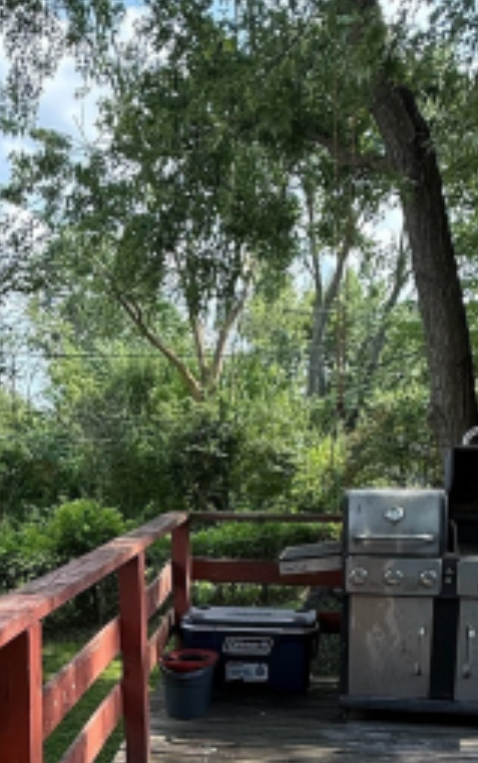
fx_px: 812
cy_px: 608
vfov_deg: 47.7
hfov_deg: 32.8
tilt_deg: -11.5
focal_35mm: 39
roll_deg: +0.5
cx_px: 237
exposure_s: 1/405
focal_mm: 2.22
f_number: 2.2
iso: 64
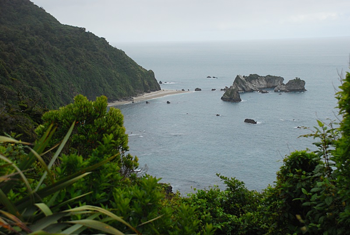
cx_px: 175
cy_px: 118
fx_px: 584
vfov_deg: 22.7
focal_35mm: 60
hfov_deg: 33.4
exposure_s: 1/1000
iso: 400
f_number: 5.6
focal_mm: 40
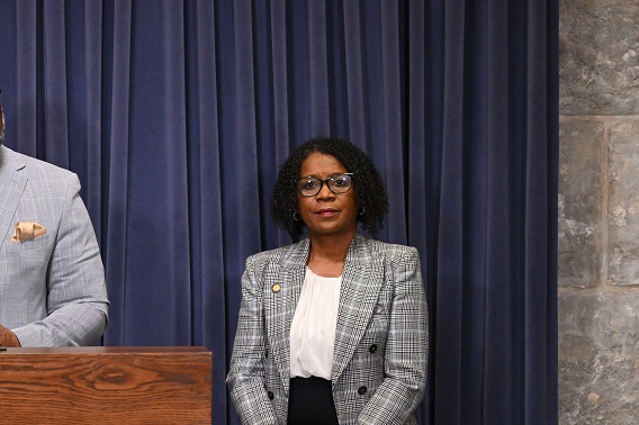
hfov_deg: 13.7
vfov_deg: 9.2
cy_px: 372
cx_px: -16
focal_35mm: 148
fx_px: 2625
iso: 3200
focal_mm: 70
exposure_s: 1/250
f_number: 4
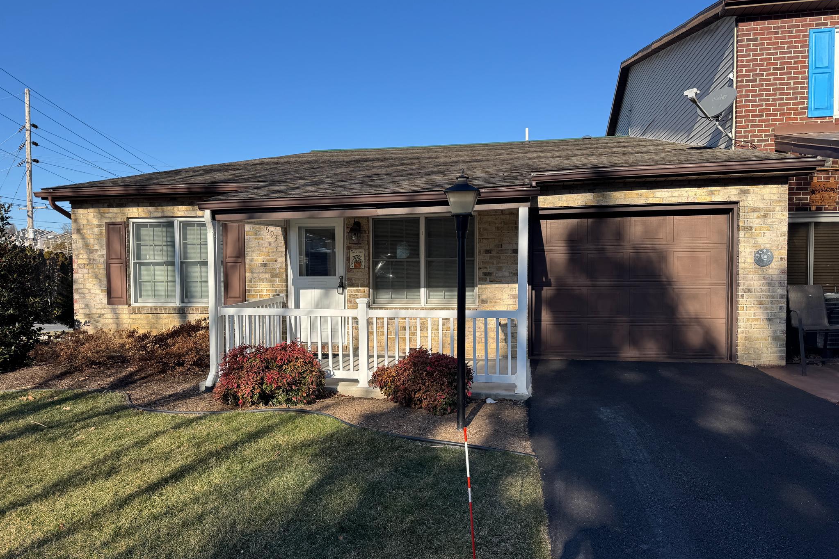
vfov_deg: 51.3
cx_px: 420
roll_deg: +0.0
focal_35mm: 25
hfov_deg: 71.5
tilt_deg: -2.3
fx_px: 583
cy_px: 292
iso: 80
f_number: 1.78
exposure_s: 1/3096
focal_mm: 6.76
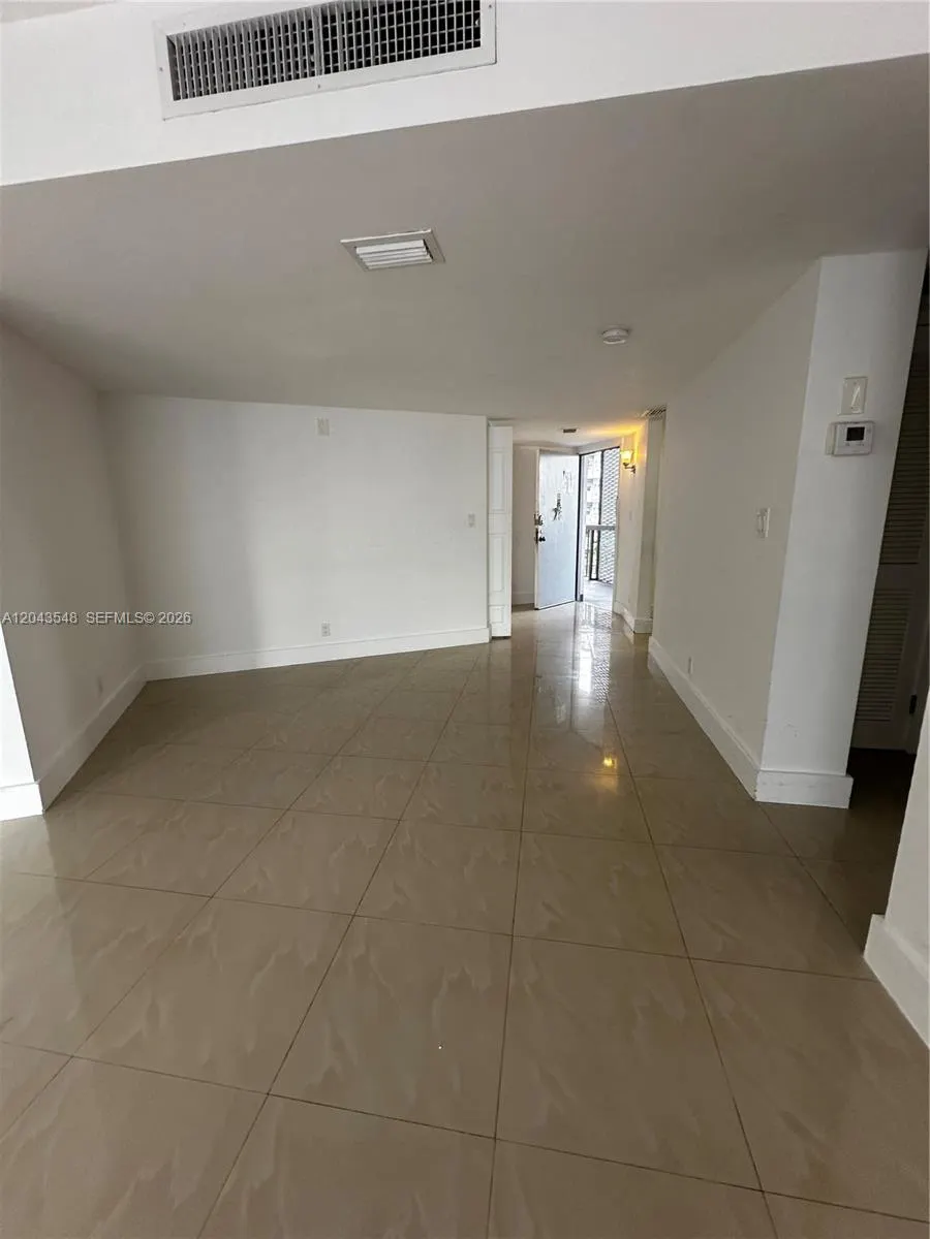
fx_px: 502
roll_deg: -0.4
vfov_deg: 102.1
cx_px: 465
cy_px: 620
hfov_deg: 85.7
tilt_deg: -8.4
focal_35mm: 14
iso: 100
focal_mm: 2.22
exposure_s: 1/99
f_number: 2.2
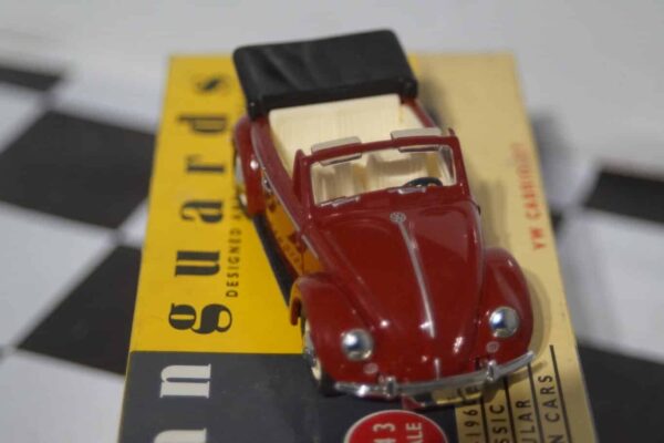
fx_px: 1937
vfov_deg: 13.0
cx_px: 332
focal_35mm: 105
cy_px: 222
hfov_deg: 19.5
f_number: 5.6
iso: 2000
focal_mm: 70
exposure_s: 1/160
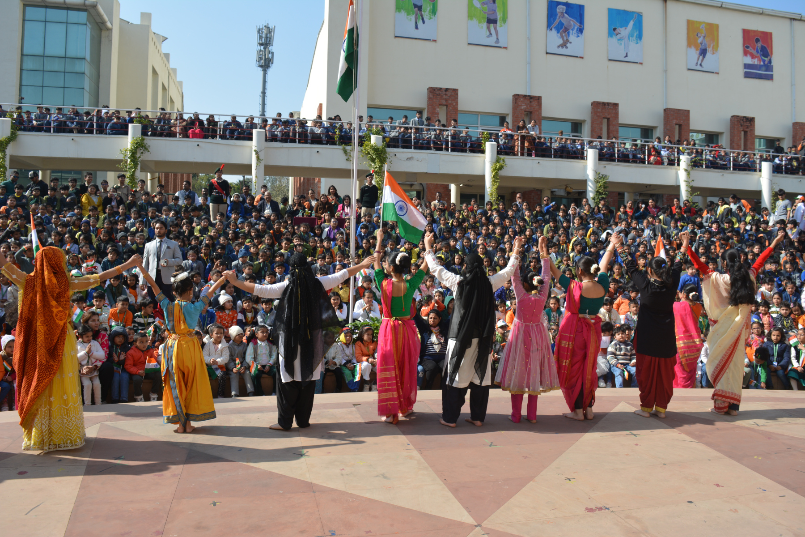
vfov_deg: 47.9
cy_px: 268
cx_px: 402
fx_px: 604
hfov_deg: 67.4
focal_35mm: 27
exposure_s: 1/250
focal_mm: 18
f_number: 8
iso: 110
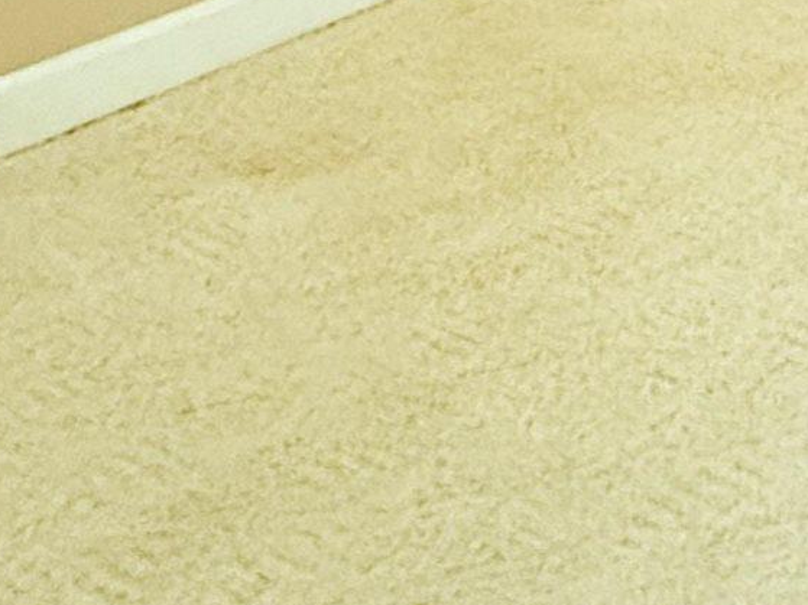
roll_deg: +2.7
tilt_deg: +1.6
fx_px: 1797
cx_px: 1253
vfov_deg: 14.1
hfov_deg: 21.0
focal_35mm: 77
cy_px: -783
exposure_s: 1/60
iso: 800
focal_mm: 2.22
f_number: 2.2
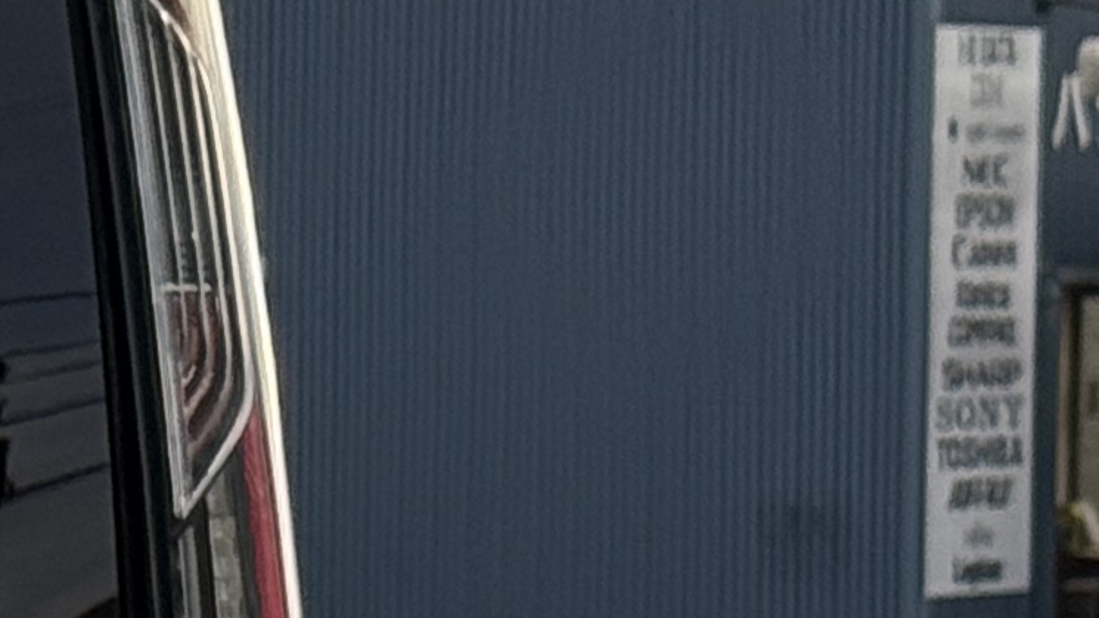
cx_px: -1456
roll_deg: +0.8
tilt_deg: -5.8
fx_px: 8247
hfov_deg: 7.2
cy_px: 1339
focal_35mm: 283
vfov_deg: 4.2
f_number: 1.78
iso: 64
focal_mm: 6.76
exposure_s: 1/375
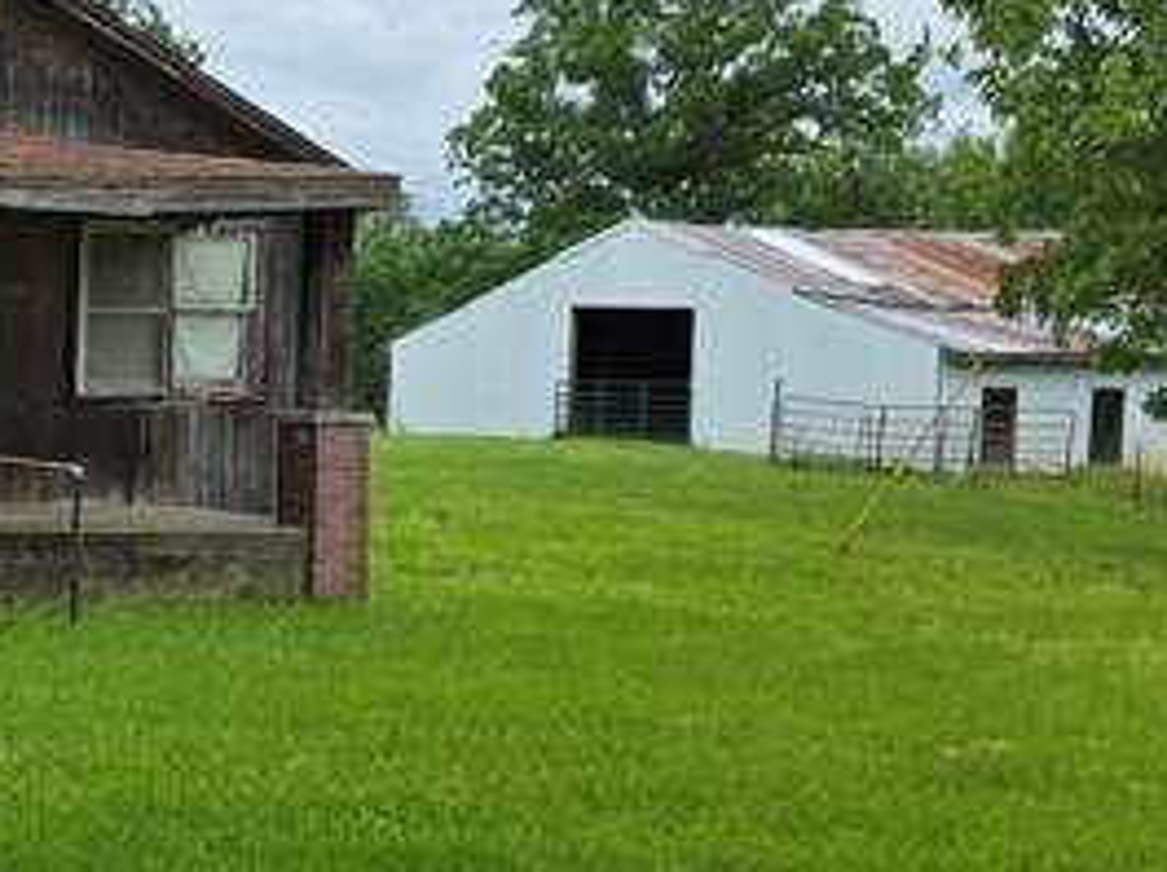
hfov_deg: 19.7
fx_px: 2996
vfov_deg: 16.6
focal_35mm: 89
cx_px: -476
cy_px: 454
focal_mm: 6.25
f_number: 1.7
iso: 80
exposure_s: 1/1593
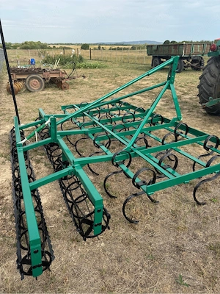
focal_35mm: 24
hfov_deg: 56.8
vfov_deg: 71.6
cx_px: 110
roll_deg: -0.7
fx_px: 203
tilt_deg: -26.1
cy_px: 147
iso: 80
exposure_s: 1/1869
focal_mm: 6.76
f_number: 1.78
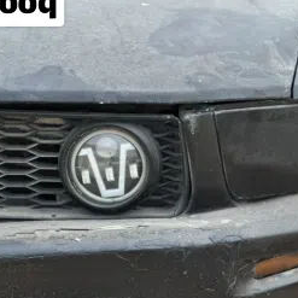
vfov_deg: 9.9
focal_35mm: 176
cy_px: 200
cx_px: 246
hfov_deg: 9.9
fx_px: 1714
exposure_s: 1/100
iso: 160
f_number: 2.8
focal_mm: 9
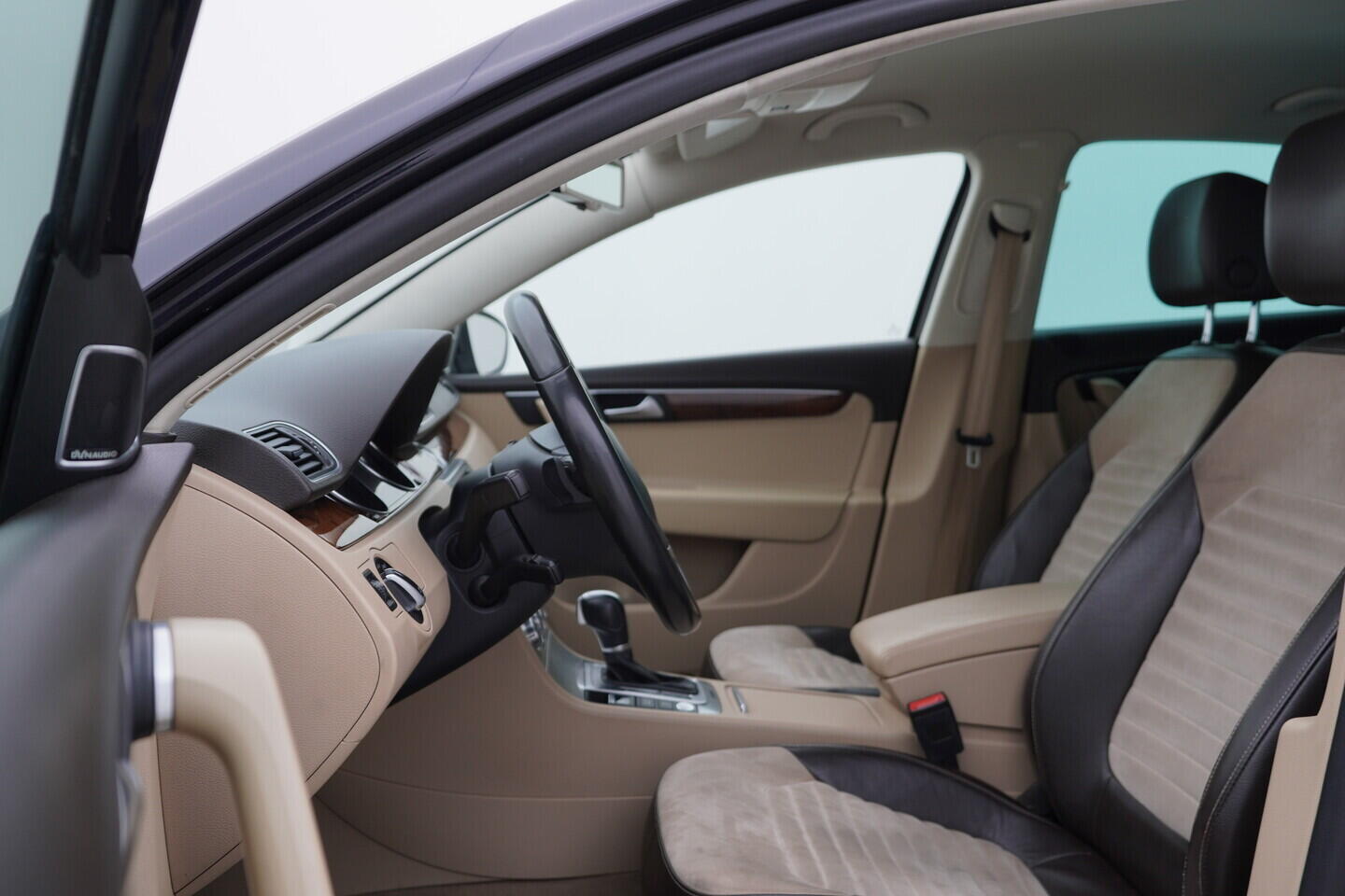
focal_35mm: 36
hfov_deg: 53.1
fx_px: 1345
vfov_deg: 36.9
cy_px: 448
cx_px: 672
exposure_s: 1/60
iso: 125
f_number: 3.5
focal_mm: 24
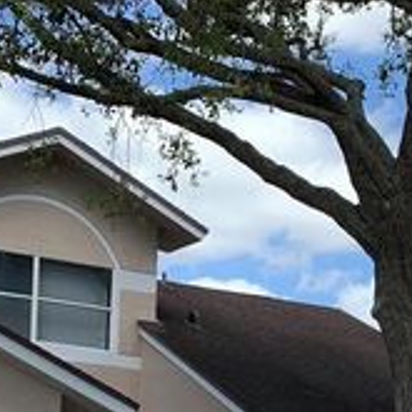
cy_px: 650
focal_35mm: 93
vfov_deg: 16.7
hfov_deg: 18.6
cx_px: 270
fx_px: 1252
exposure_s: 1/962
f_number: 1.8
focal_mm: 4.25
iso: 25
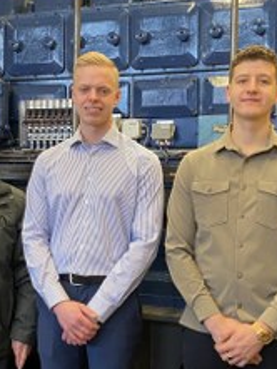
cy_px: 204
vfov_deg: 33.2
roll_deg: -1.1
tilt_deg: -1.5
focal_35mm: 58
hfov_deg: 25.2
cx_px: 116
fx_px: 618
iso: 320
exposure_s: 1/50
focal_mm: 4.25
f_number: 1.8
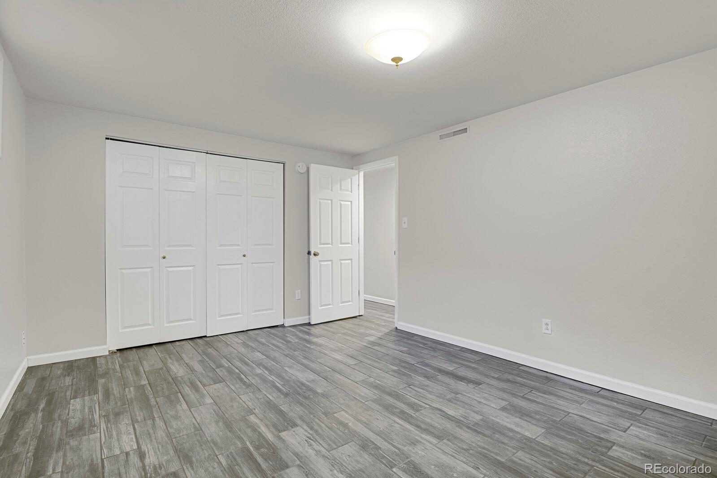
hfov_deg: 93.3
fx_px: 339
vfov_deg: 70.4
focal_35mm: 17
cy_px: 239
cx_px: 358
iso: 250
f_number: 8
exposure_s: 8
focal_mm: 17
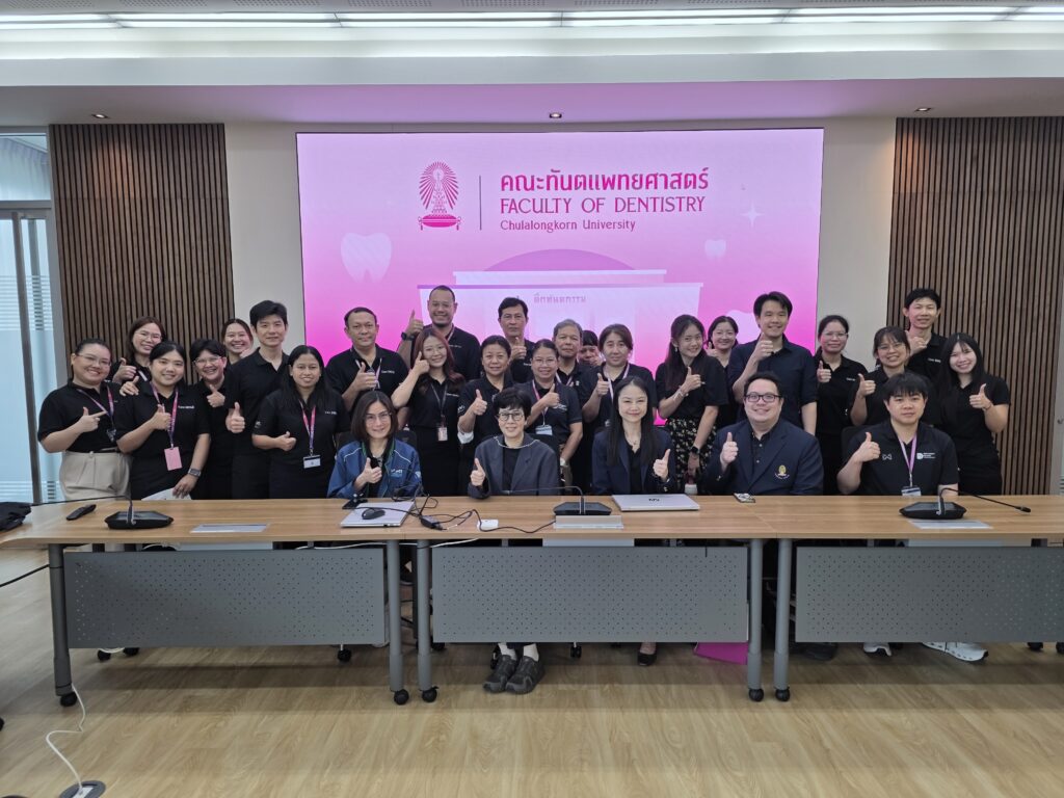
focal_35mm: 23
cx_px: 532
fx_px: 707
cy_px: 399
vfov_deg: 58.9
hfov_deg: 73.9
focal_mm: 6.3
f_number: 1.7
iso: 32
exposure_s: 1/100
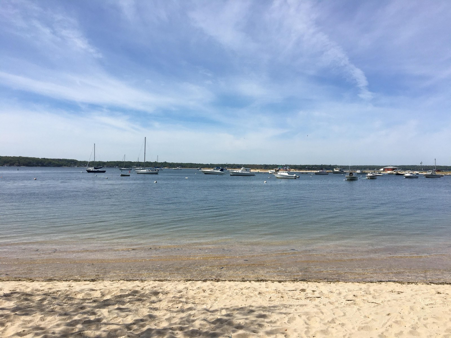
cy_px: 169
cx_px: 226
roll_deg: -0.5
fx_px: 378
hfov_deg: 61.7
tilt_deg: +1.4
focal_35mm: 29
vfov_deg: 48.2
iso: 25
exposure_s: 1/3077
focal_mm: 4.15
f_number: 2.2
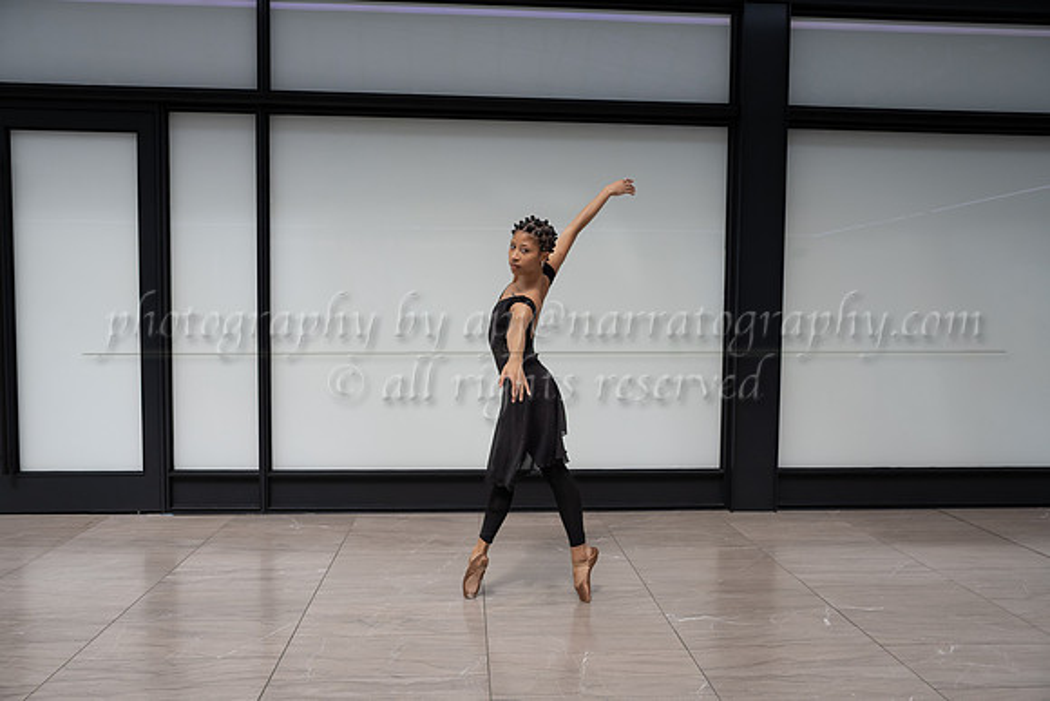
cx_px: 525
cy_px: 350
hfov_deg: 65.5
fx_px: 817
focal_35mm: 28
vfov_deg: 46.4
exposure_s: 1/640
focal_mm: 28
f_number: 5
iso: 800
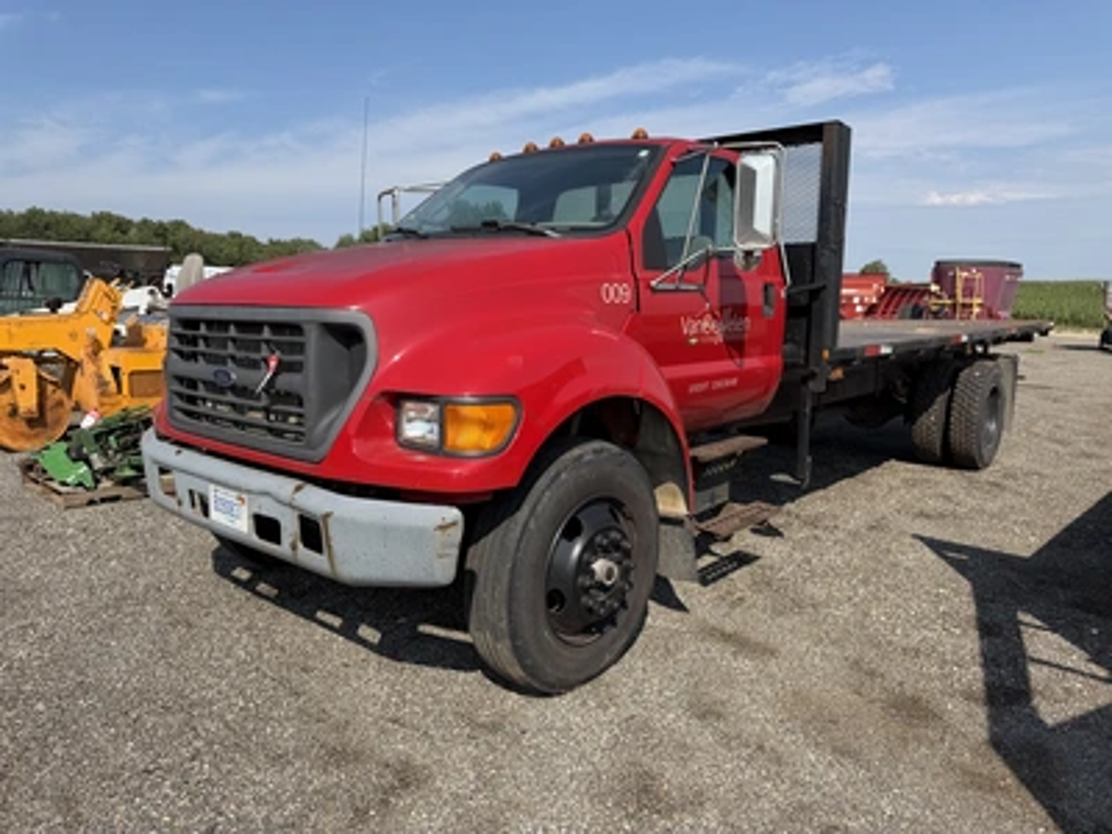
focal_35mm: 24
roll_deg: -0.7
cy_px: 417
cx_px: 556
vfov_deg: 56.8
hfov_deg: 71.6
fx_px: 771
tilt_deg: -8.7
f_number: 1.78
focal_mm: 6.76
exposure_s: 1/4167
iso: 80
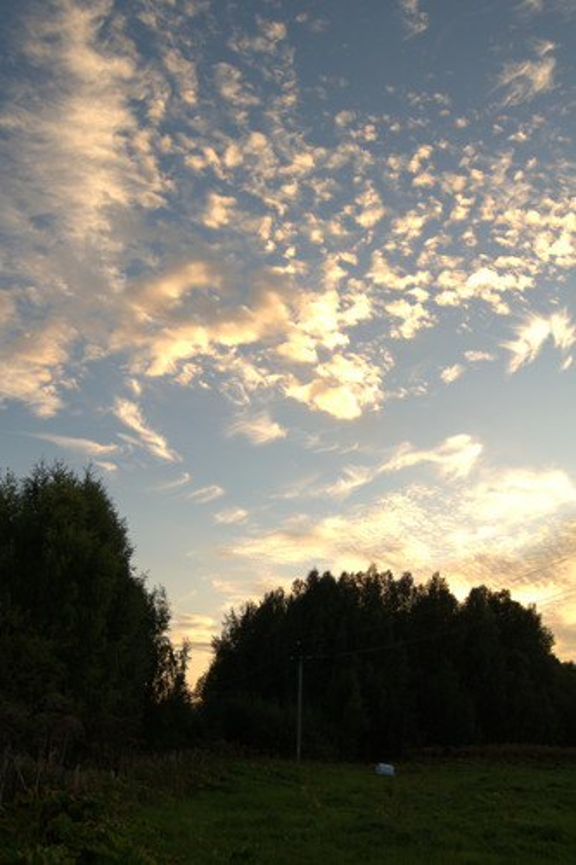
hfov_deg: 36.8
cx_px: 288
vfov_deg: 53.1
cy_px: 432
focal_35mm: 36
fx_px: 865
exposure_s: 1/60
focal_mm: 24
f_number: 8
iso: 200
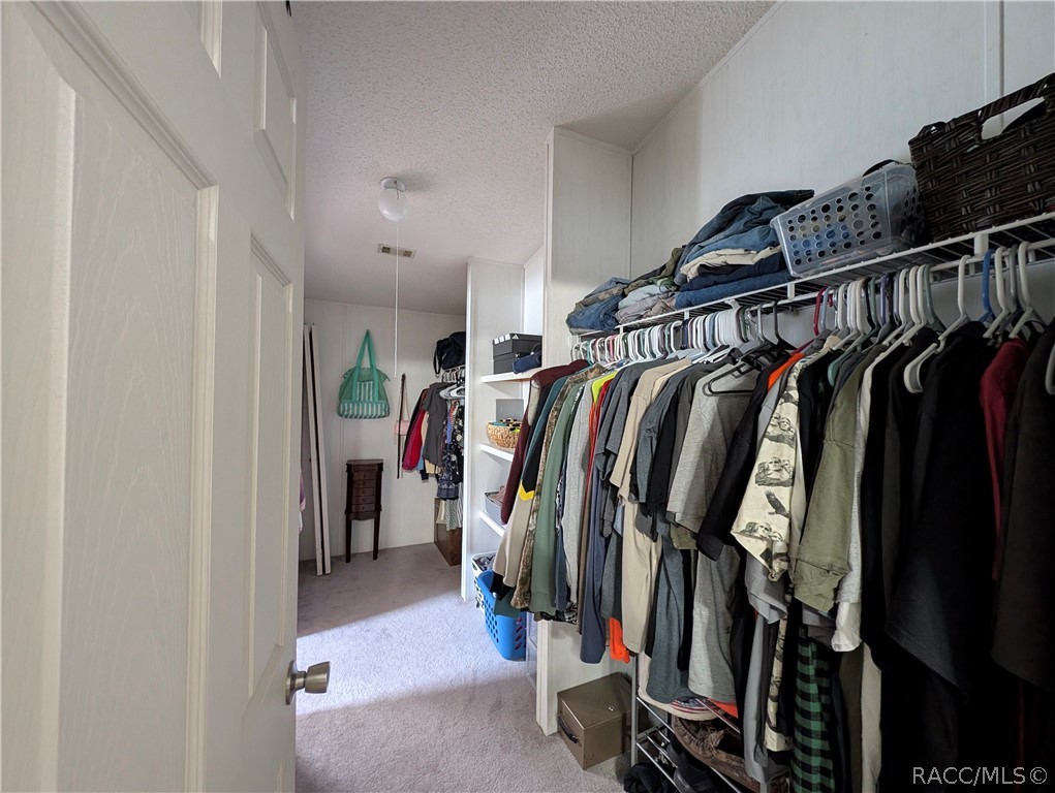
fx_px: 366
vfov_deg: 94.6
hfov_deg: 110.5
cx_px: 528
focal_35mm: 12
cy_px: 396
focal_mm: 2.23
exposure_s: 1/24
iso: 562
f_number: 1.95
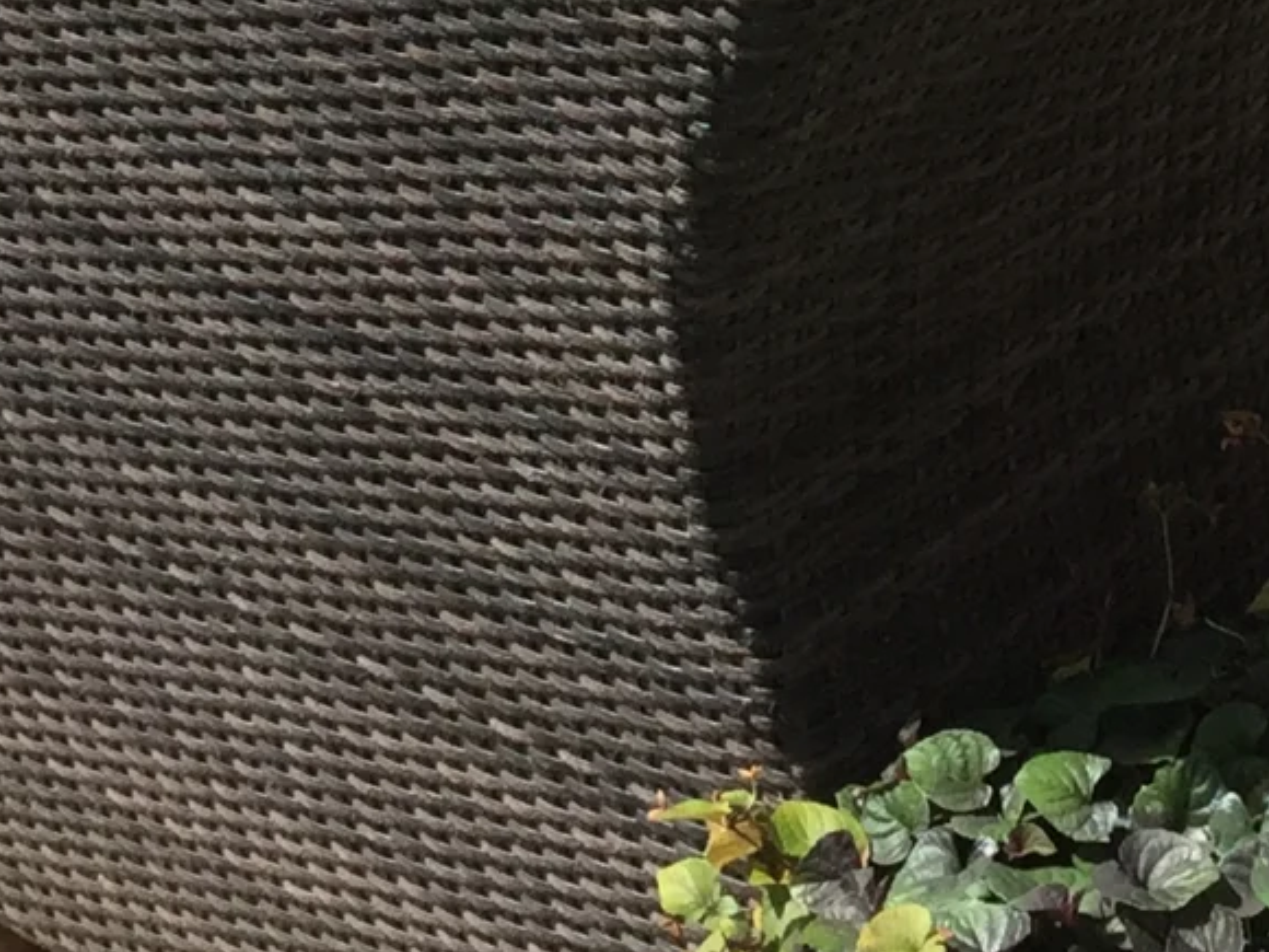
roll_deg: -0.4
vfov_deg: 10.4
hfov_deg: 15.2
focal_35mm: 128
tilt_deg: -12.5
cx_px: 1157
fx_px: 4692
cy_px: -1085
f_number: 2.2
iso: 32
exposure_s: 1/1364
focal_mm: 4.15
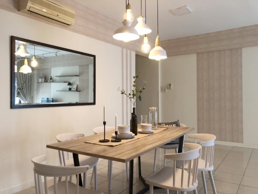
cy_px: 97
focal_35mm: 28
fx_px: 209
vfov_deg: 49.7
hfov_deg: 63.4
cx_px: 129
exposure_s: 1/9
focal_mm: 3.99
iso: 100
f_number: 1.8
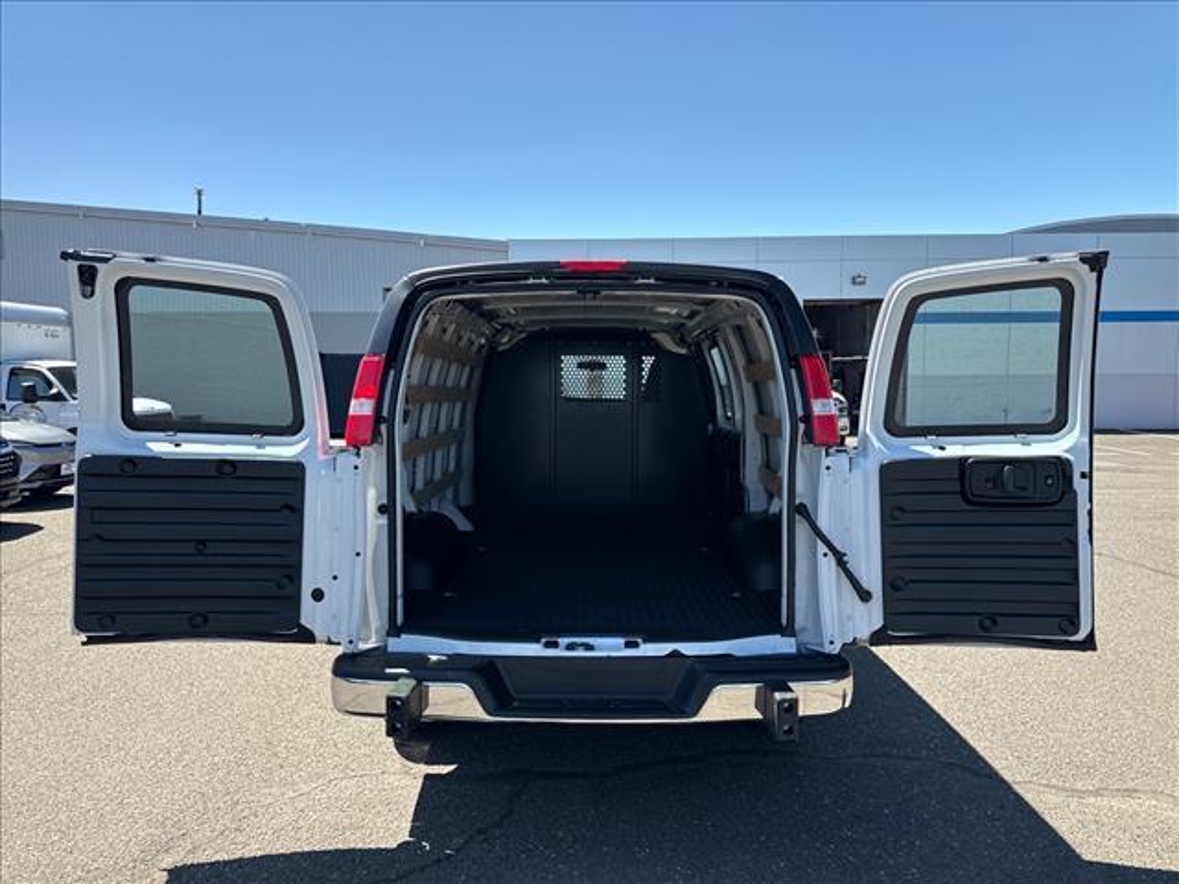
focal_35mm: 24
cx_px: 590
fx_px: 817
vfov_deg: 56.8
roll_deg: +1.1
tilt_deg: -5.0
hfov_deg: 71.6
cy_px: 442
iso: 80
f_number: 1.78
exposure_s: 1/1005
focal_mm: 6.76
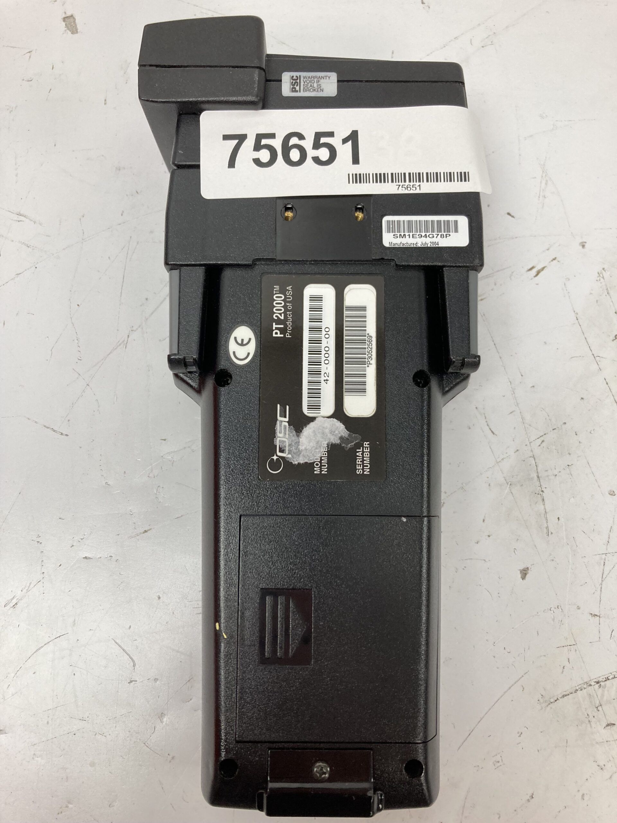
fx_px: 665
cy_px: 412
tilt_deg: -78.9
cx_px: 308
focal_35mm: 28
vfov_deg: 63.4
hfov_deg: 49.7
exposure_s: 1/120
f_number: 1.8
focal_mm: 3.99
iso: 80
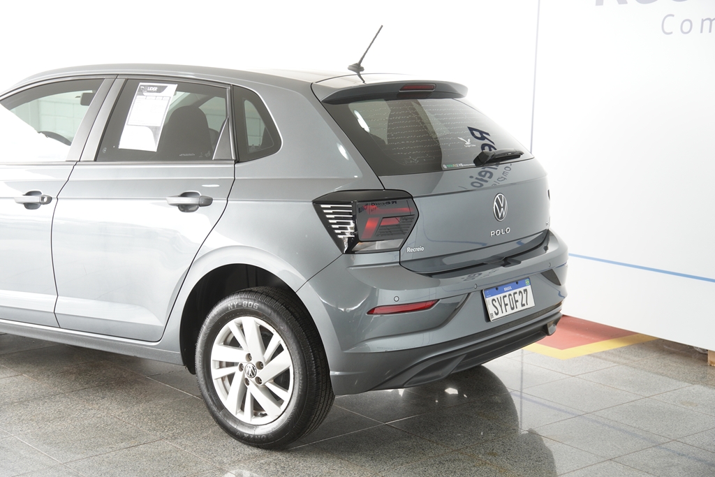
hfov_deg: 35.0
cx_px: 358
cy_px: 238
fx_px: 1132
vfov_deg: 23.8
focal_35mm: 57
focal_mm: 38
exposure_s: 1/80
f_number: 3.2
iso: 200
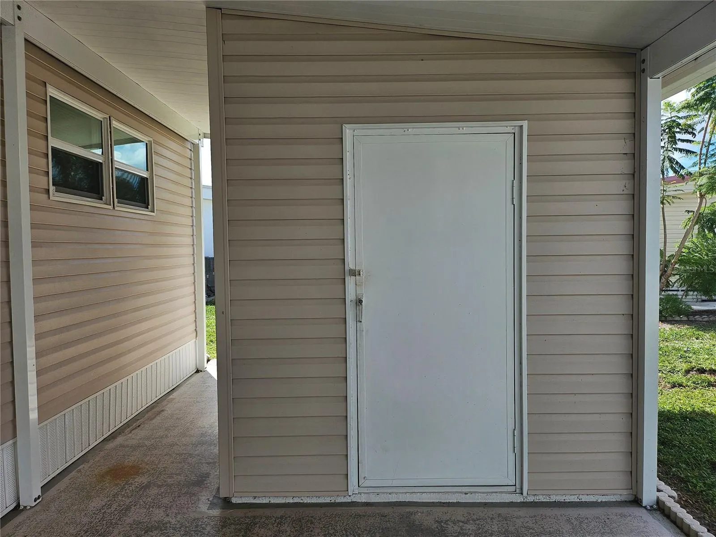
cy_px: 268
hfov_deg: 71.6
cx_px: 358
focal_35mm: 24
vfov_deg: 56.8
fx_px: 496
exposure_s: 1/1728
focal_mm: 5
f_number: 1.8
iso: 50
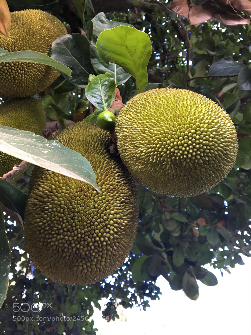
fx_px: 280
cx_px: 126
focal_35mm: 29
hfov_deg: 48.2
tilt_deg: +48.0
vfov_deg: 61.7
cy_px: 168
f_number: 2.2
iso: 32
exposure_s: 1/30
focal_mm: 4.15
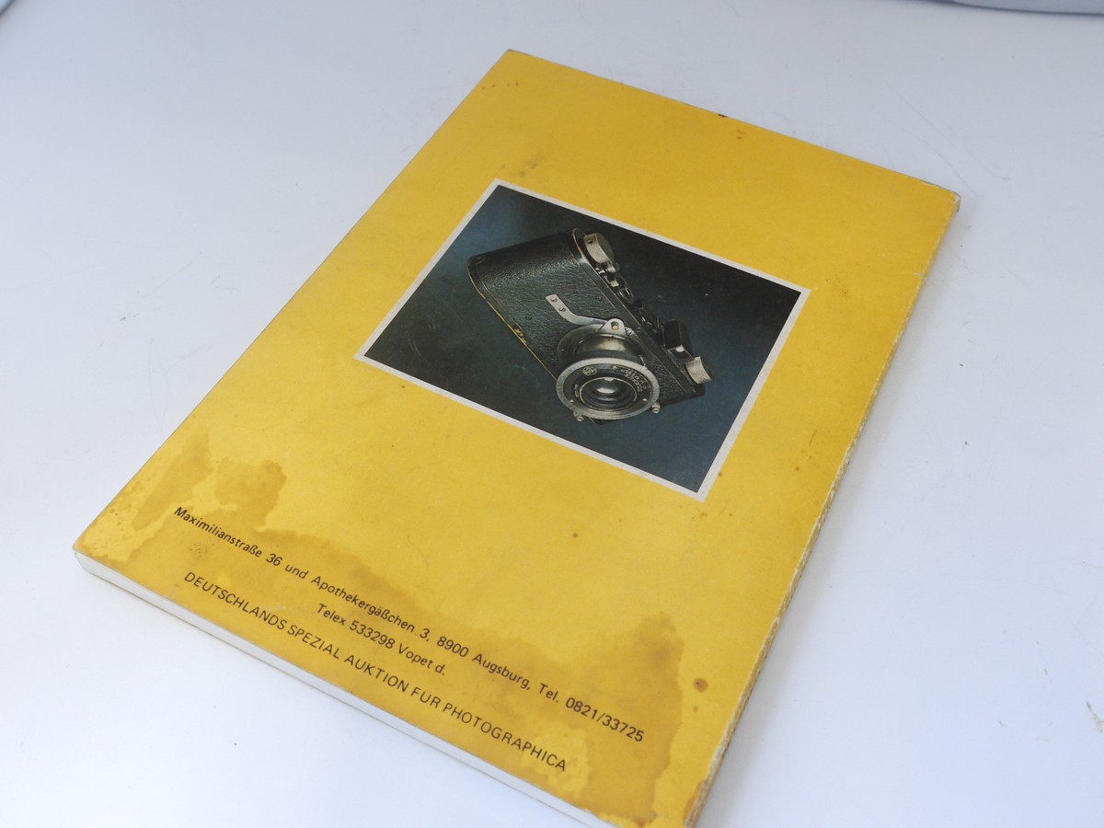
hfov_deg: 49.0
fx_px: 1212
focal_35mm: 38
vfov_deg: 37.7
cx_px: 552
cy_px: 414
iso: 400
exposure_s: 1/13
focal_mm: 19
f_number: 9
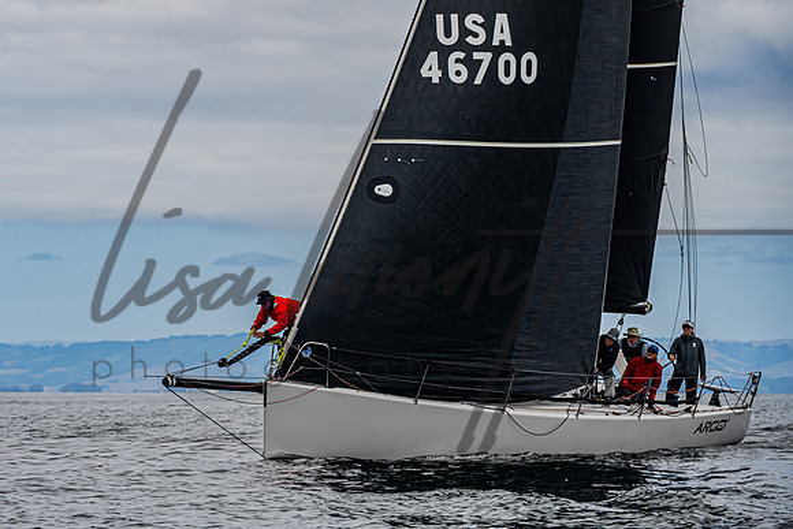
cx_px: 263
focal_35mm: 253
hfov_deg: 8.1
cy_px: 204
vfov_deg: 5.4
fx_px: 5579
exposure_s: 1/2000
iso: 640
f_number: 7.6
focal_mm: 185
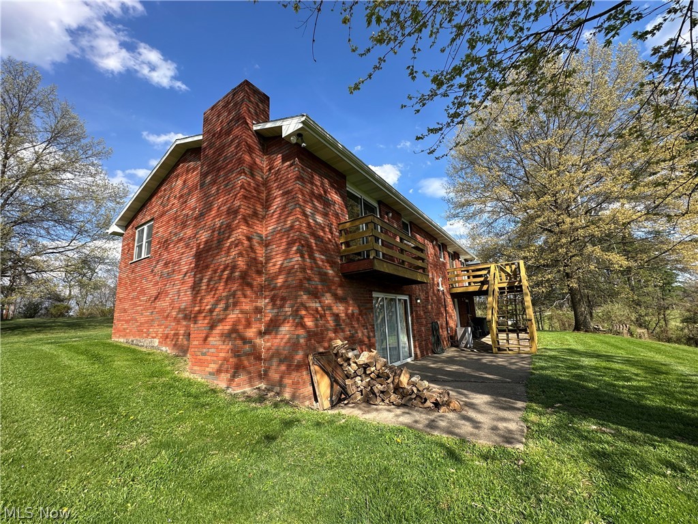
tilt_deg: +11.6
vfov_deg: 85.7
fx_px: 282
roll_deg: +2.1
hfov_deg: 102.1
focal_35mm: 14
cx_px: 349
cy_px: 262
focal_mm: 2.22
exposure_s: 1/769
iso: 40
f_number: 2.2
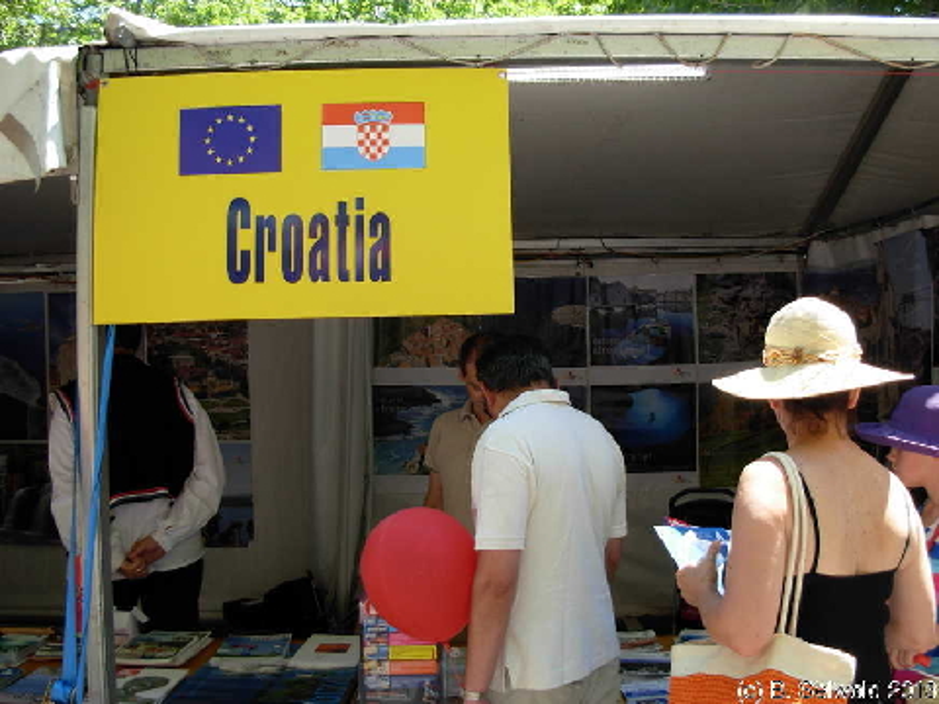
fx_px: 1031
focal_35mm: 38
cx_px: 470
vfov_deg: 37.7
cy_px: 352
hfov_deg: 49.0
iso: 79
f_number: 2.9
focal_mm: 6.3
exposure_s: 1/222
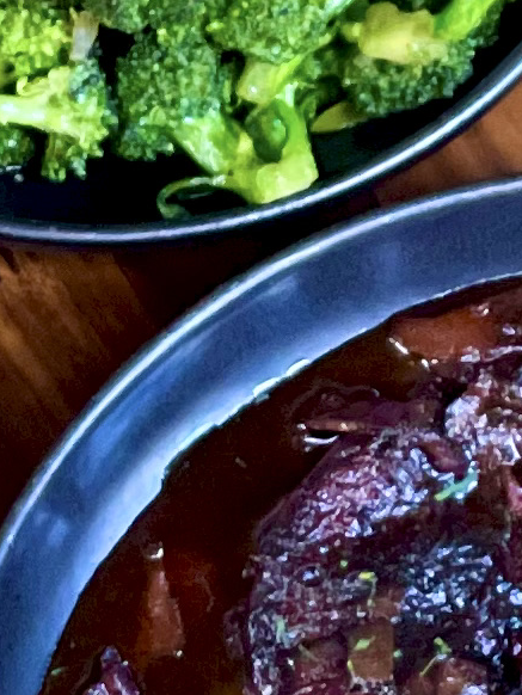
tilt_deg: -72.2
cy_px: 771
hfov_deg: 3.3
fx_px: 8901
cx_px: -485
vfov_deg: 4.5
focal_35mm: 443
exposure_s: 1/40
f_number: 2.2
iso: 200
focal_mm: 7.5
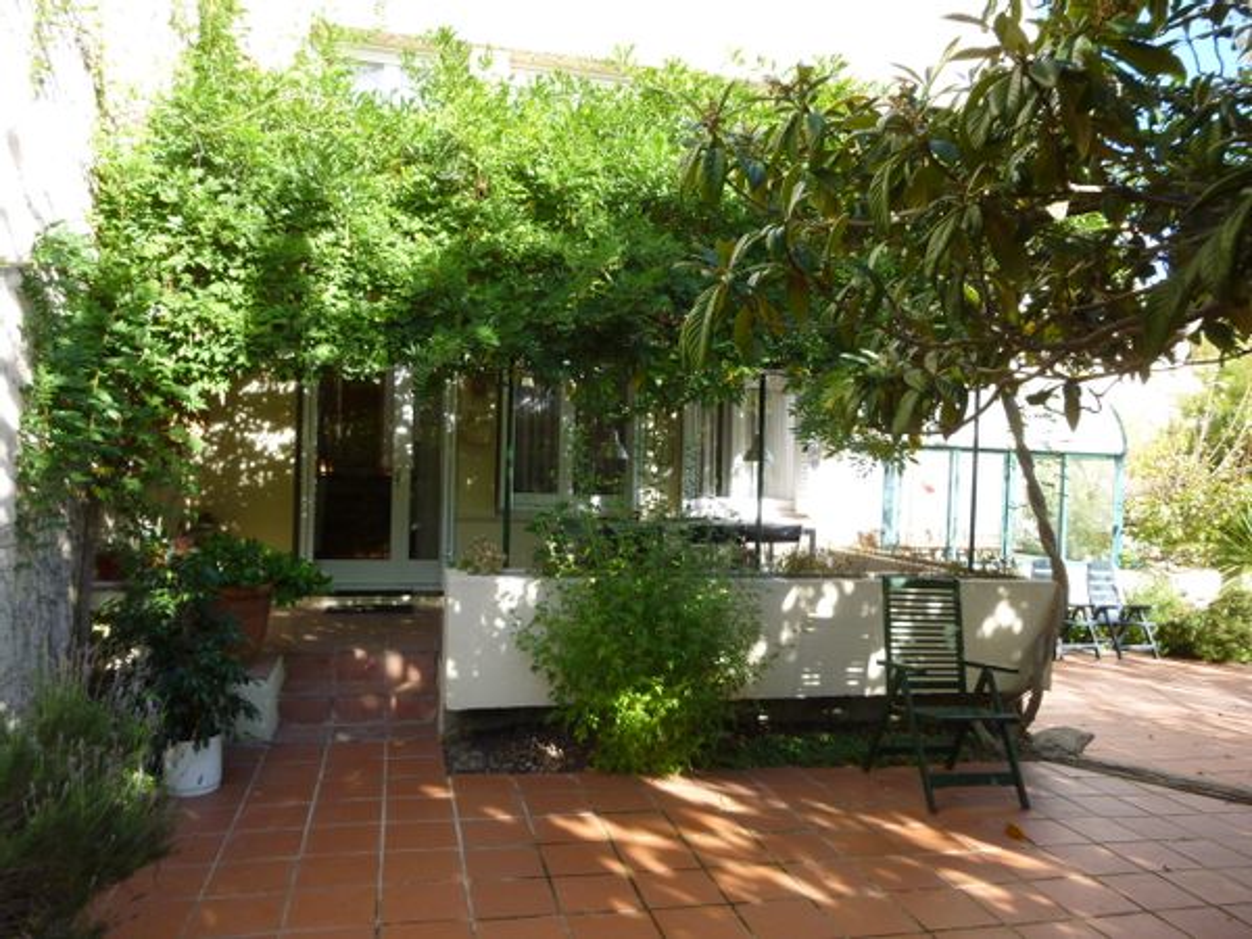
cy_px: 470
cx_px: 626
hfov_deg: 69.4
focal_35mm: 25
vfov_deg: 54.9
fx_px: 904
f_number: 3.1
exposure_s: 1/125
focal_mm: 4.5
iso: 100
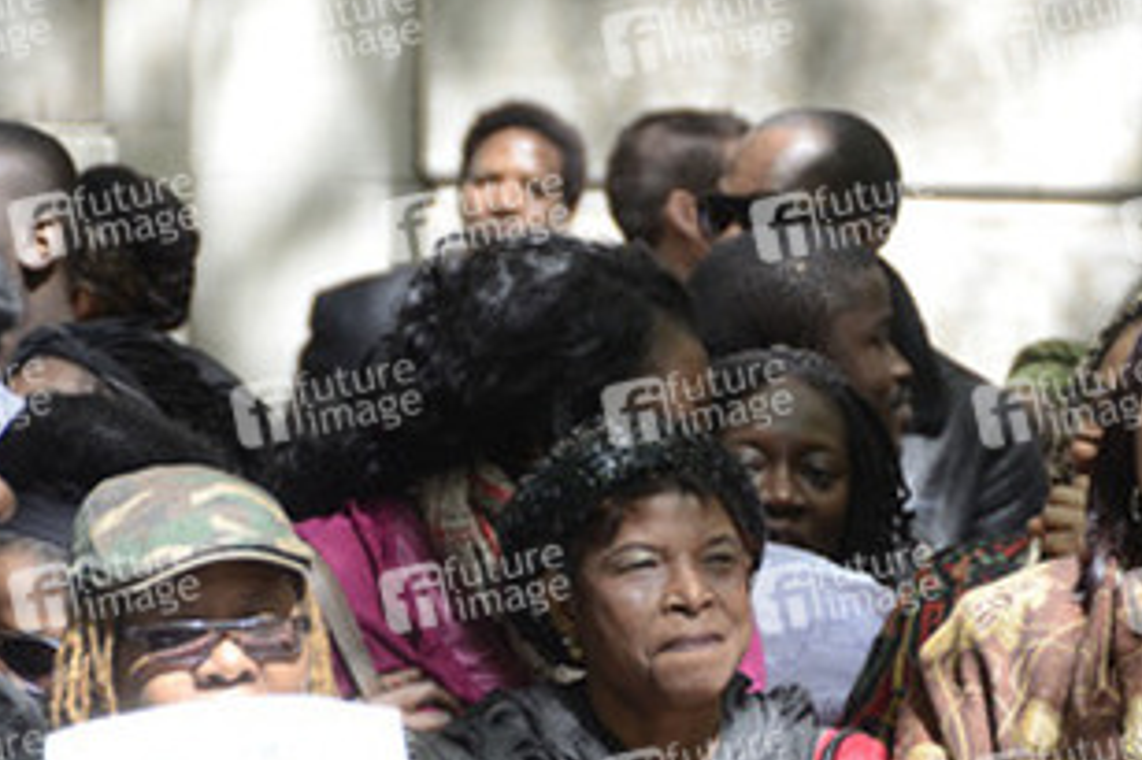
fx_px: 9408
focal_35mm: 297
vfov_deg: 4.6
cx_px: 749
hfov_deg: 6.9
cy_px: 497
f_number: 5.6
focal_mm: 135
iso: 800
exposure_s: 1/640
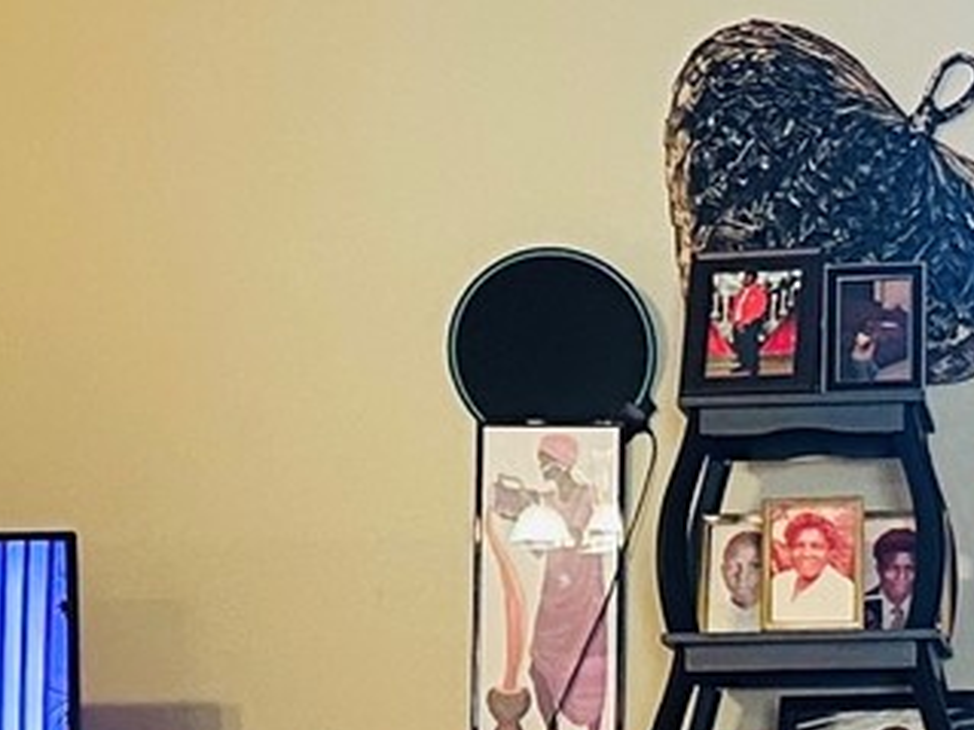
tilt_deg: -1.0
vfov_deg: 9.4
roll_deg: +1.0
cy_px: 1020
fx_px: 4332
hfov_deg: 12.8
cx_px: 782
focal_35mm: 154
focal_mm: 6.86
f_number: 1.78
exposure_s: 1/60
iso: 320
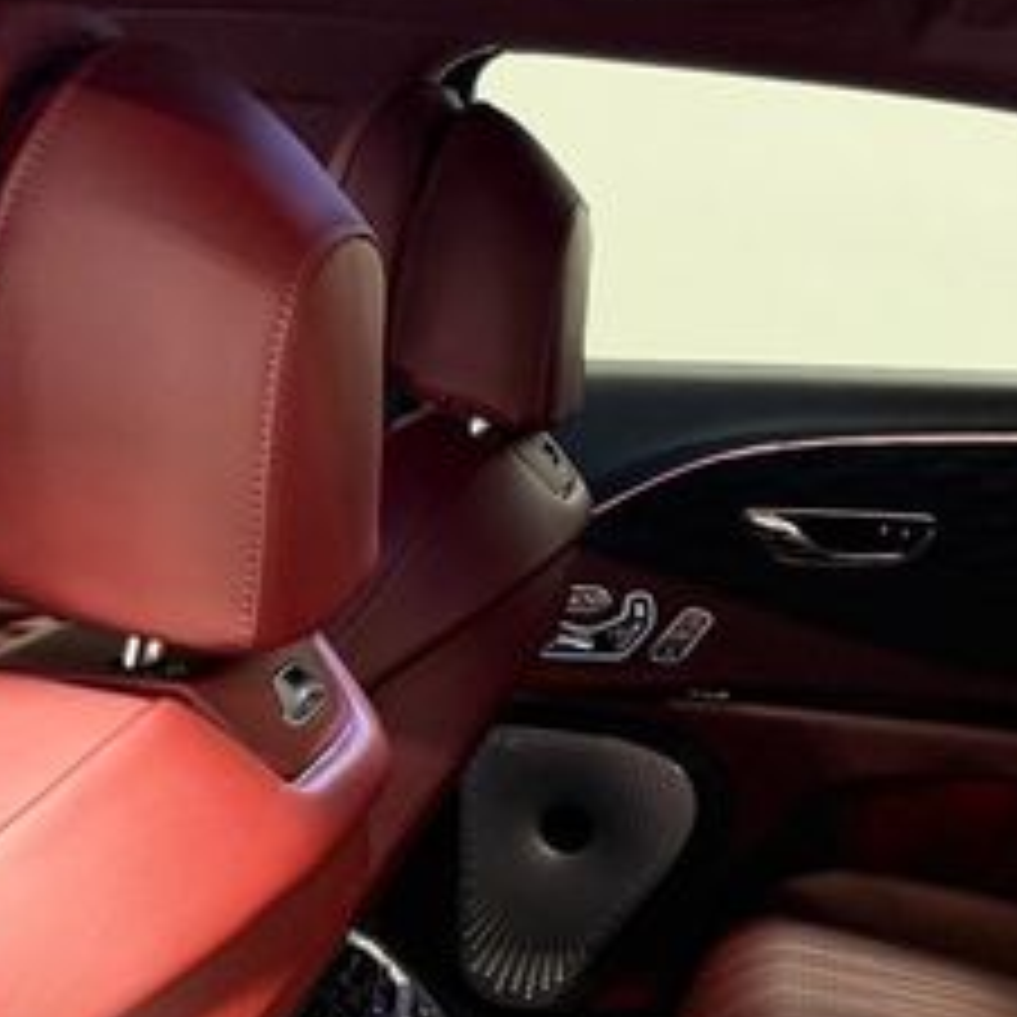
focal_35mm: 60
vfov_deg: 27.1
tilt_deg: -19.9
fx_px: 1994
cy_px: 1008
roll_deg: -3.9
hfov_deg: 25.0
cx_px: 1305
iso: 320
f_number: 1.78
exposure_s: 1/60
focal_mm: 6.76
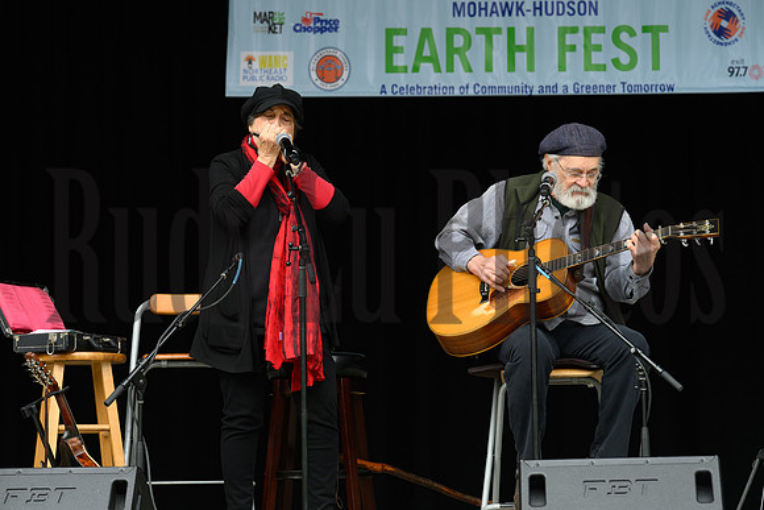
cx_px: 382
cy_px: 255
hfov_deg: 18.6
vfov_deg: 12.5
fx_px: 2335
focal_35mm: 110
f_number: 5.6
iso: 400
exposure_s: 1/320
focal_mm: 110
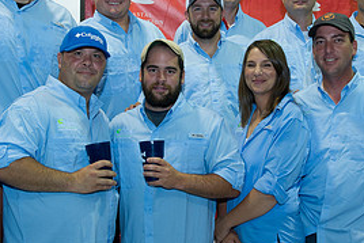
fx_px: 678
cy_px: 119
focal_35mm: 67
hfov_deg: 30.0
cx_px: 211
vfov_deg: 20.3
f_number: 5
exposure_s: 1/80
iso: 1250
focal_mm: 31
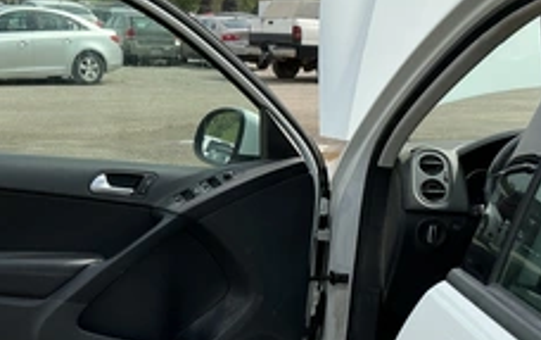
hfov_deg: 38.7
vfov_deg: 24.9
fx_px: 767
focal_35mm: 52
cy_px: 212
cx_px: 225
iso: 25
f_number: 1.8
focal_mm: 3
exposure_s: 1/1221
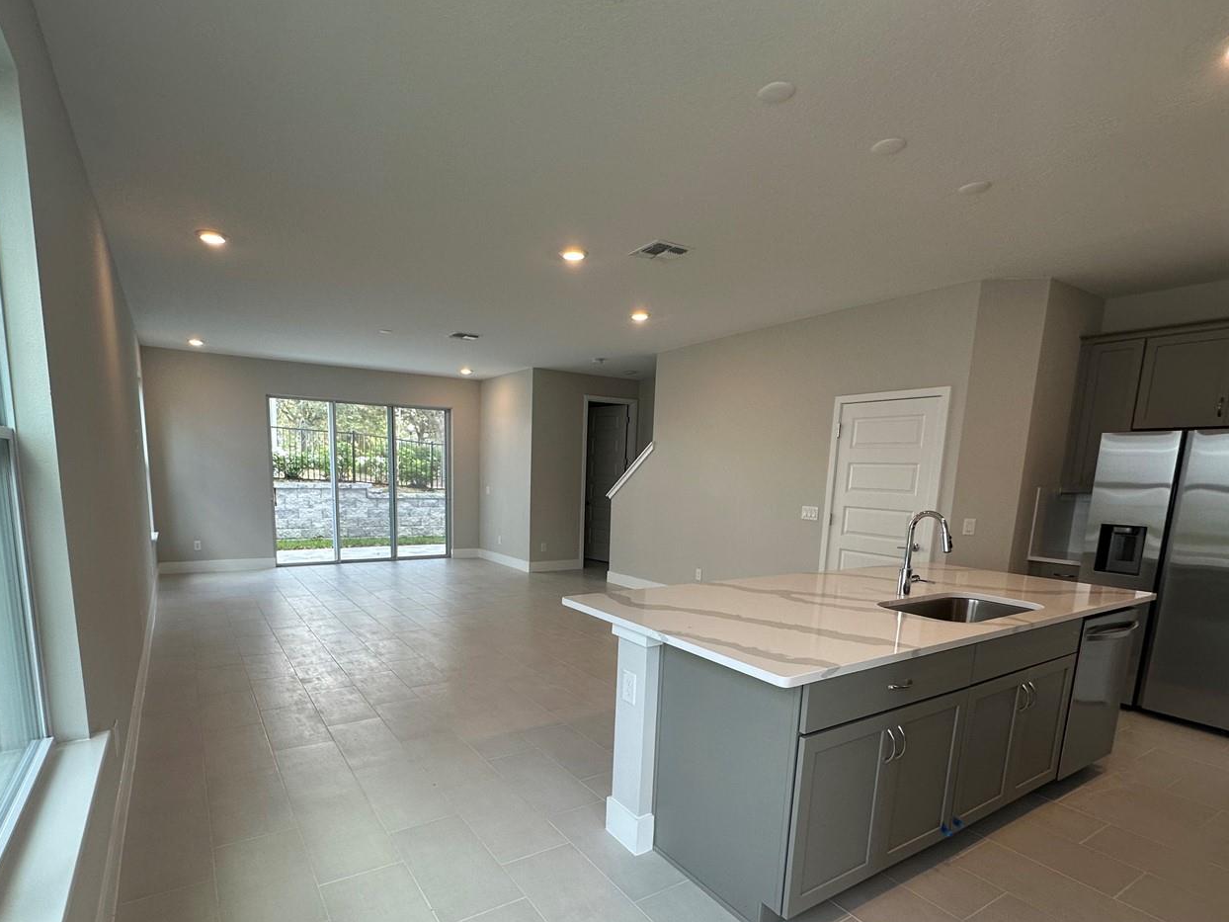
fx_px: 639
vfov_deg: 70.5
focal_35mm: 18
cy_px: 575
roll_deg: -1.4
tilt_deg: -9.2
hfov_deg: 87.5
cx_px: 557
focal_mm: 2.22
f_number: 2.2
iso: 80
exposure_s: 1/120
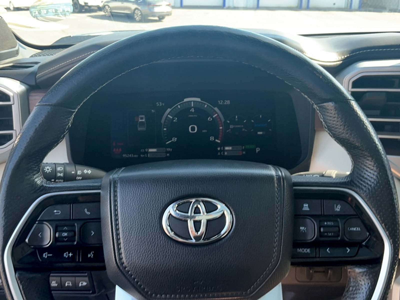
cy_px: 150
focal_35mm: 30
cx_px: 200
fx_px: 347
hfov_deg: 60.0
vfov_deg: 46.8
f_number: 1.8
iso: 25
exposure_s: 1/60
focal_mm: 3
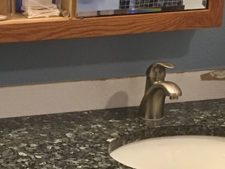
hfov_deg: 14.8
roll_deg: +0.5
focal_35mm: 131
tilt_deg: -19.3
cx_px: -6
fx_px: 851
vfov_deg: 11.3
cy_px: 122
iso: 125
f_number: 2.2
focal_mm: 4.15
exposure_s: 1/30
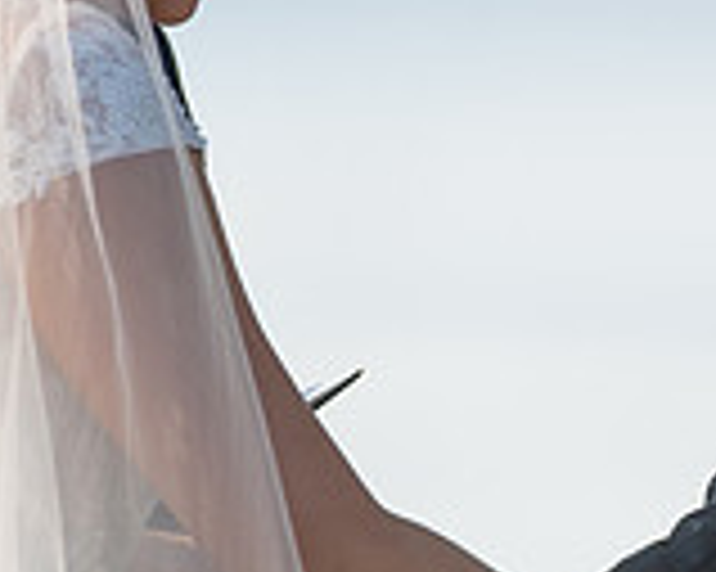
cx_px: 847
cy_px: 147
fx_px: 17281
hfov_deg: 2.4
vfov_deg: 1.9
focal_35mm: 816
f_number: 4
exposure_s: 1/640
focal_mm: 189
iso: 100
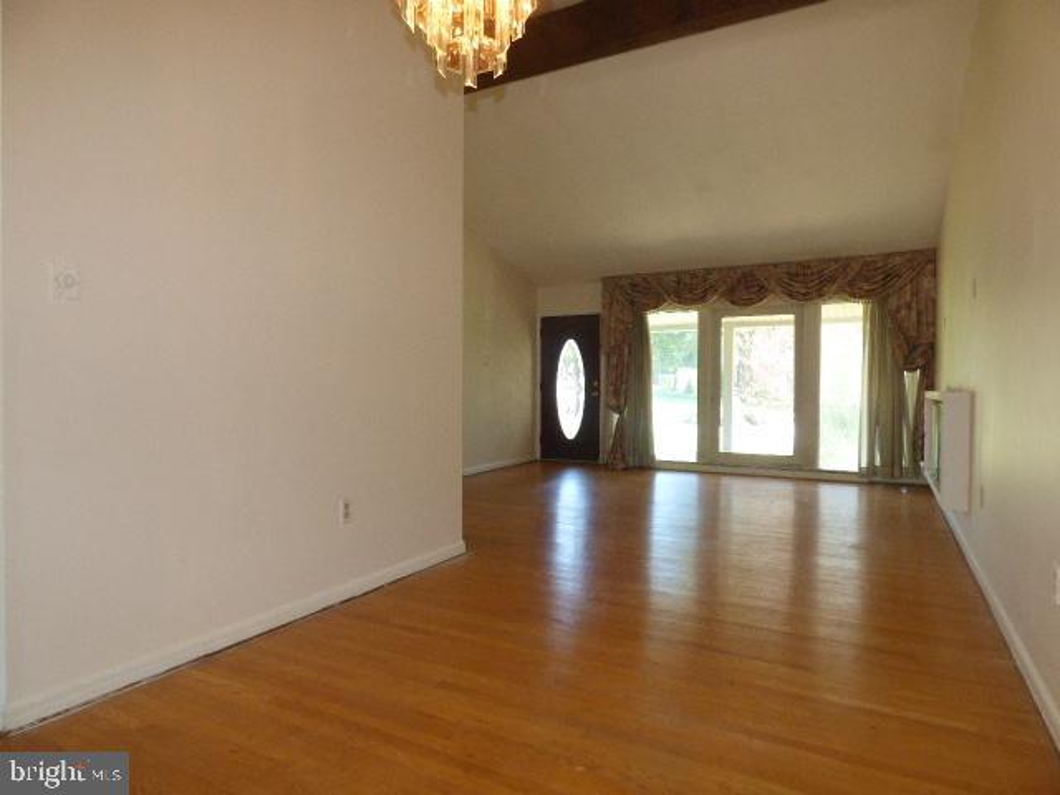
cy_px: 398
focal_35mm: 20
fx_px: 612
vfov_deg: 66.0
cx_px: 530
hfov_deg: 81.7
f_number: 2.8
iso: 250
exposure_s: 1/80
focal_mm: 3.58
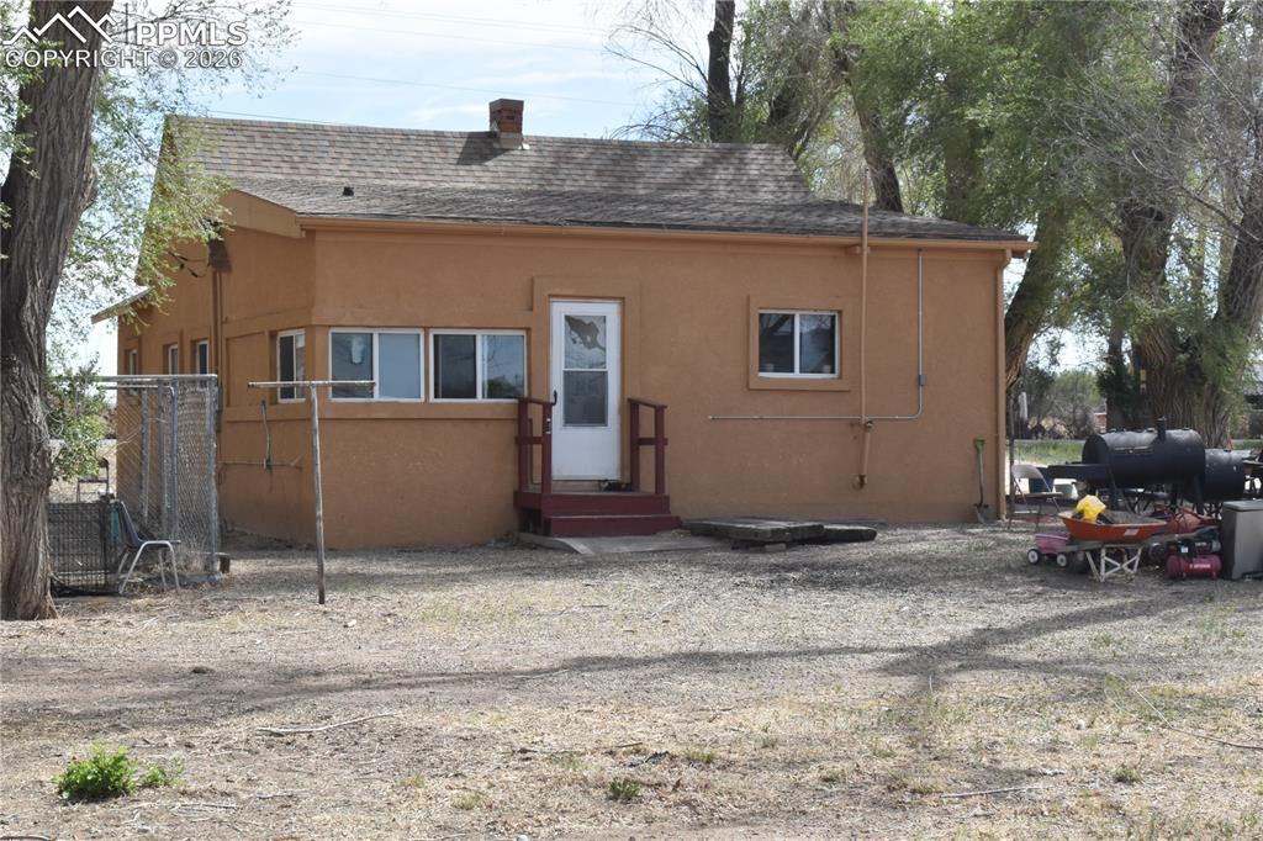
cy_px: 420
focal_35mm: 69
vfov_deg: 19.7
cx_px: 632
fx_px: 2420
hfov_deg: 29.3
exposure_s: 1/200
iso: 800
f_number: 25
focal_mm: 46
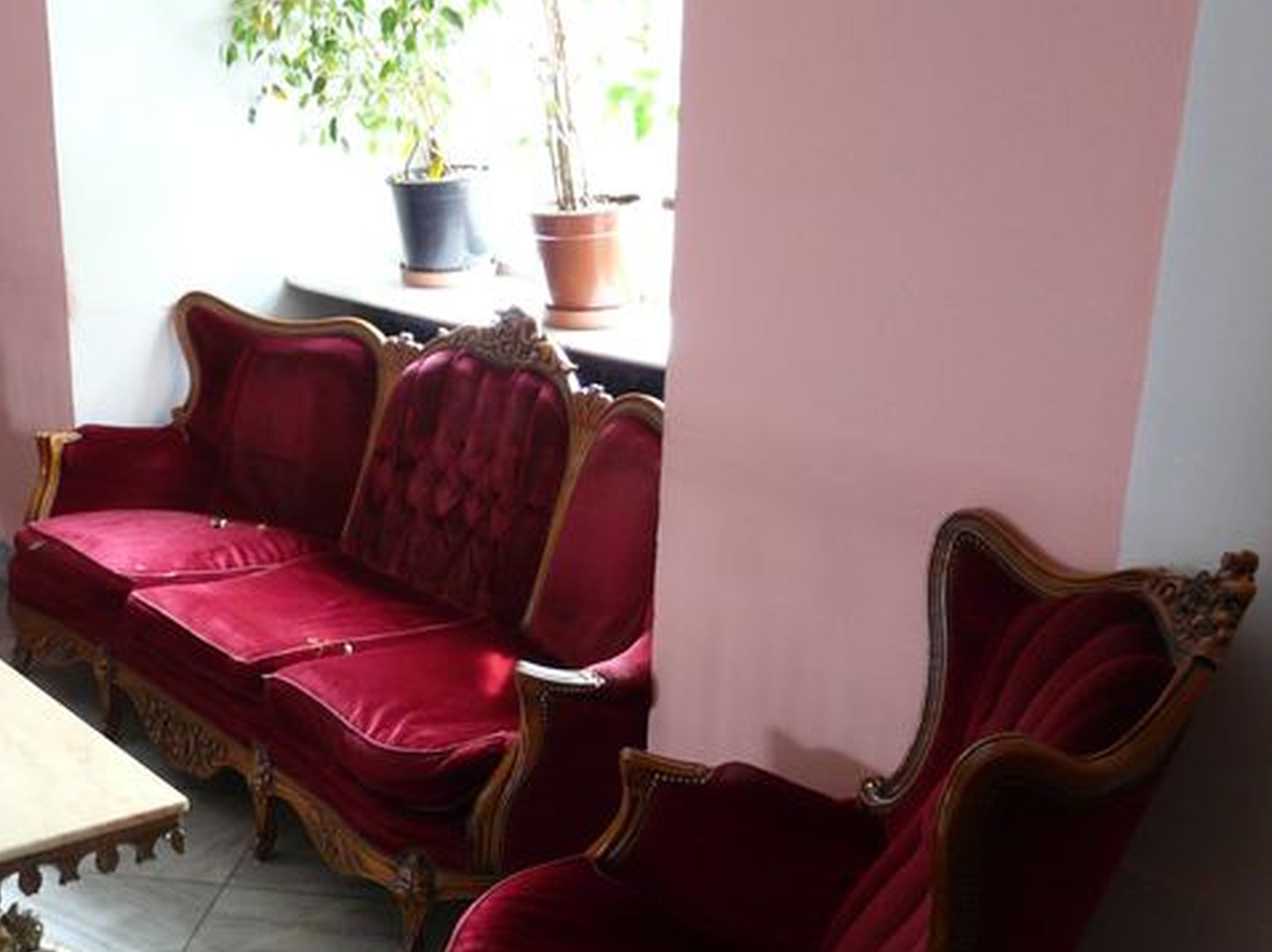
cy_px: 691
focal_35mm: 47
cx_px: 363
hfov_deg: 39.7
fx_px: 1726
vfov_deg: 30.4
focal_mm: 4.6
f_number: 2.8
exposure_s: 1/8
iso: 200
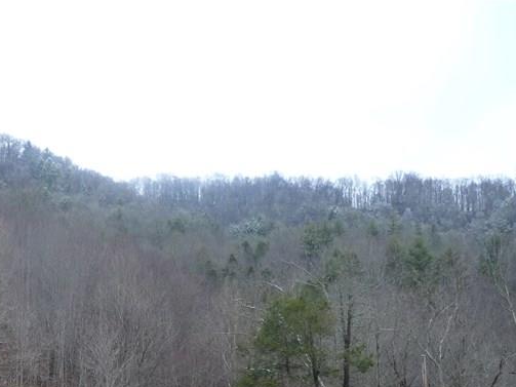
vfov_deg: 24.4
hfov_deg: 32.5
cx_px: 74
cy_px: 392
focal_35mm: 57
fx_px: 849
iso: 100
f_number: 3.3
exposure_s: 1/160
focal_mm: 4.7
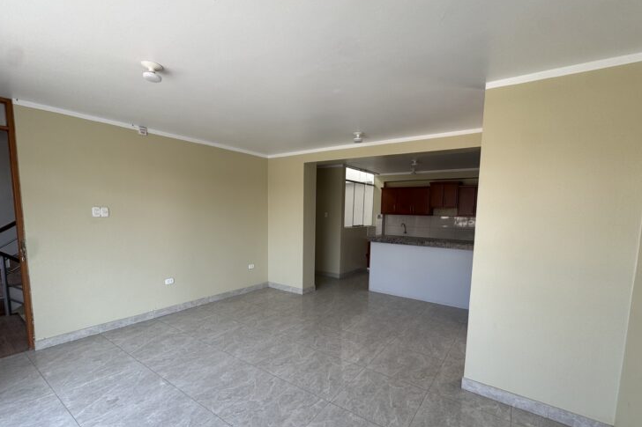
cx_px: 332
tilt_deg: -6.3
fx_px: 285
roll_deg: -1.6
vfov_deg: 73.4
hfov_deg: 96.7
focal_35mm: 16
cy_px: 242
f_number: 2.2
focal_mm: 2.22
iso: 40
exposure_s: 1/134
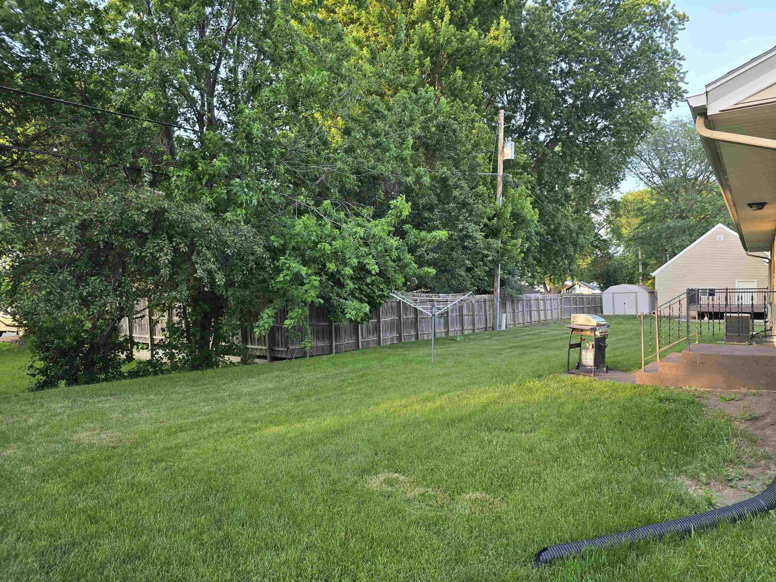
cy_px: 291
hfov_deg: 73.9
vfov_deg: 58.9
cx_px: 388
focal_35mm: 23
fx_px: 516
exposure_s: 1/180
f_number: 1.7
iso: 50
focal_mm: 6.3
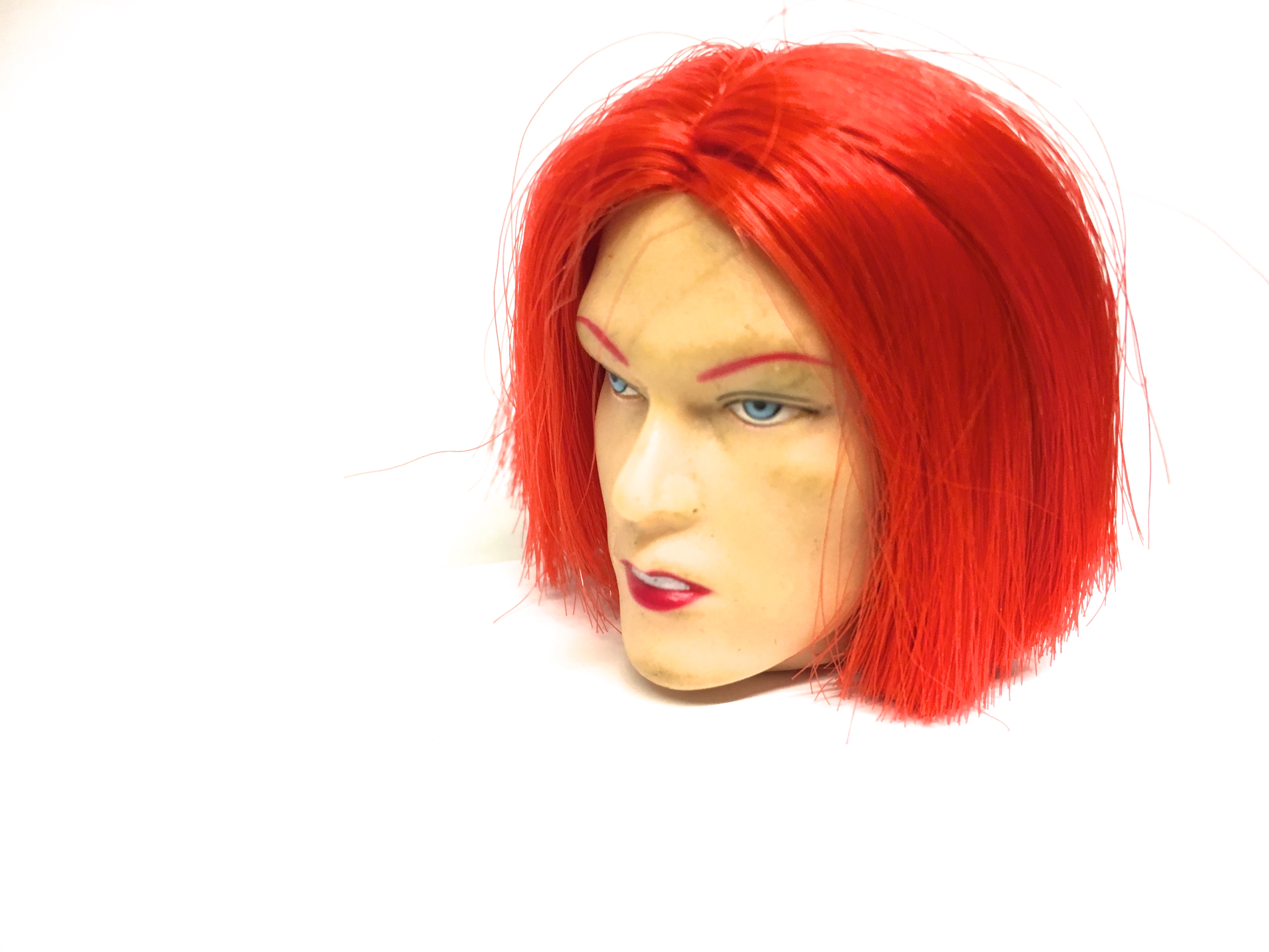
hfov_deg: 61.7
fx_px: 1063
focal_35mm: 29
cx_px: 634
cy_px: 476
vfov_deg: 48.2
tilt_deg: -15.6
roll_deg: -2.1
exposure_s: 1/33
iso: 125
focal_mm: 4.15
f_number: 2.2
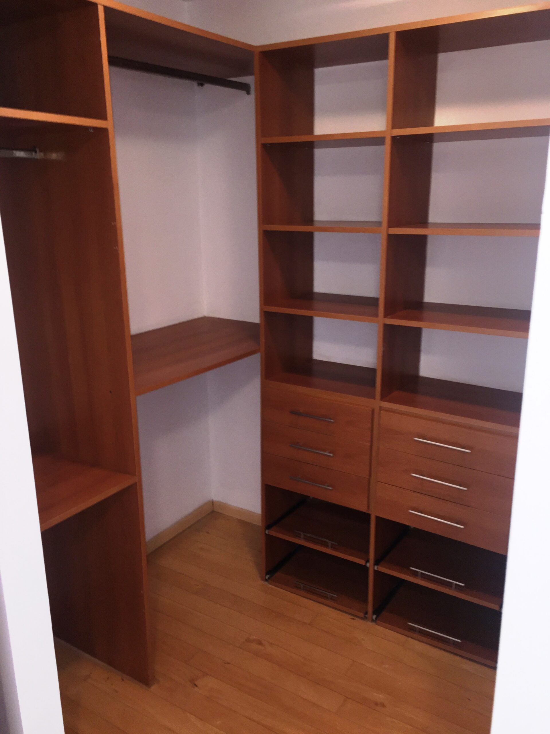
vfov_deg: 61.7
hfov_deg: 48.2
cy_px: 367
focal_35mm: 29
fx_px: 614
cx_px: 275
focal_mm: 4.15
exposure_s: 1/33
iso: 64
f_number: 2.2
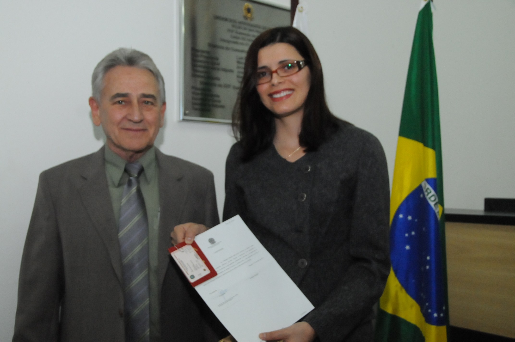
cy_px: 171
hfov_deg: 46.4
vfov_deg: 31.8
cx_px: 258
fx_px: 600
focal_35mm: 42
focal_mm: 28
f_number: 5
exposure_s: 1/250
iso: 3200
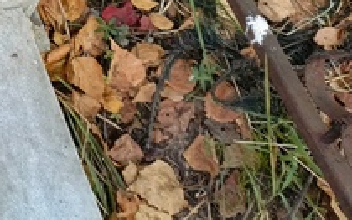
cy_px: -280
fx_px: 968
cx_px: -169
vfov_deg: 11.2
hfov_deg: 18.4
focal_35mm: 101
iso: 110
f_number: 1.69
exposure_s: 1/150
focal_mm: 4.76
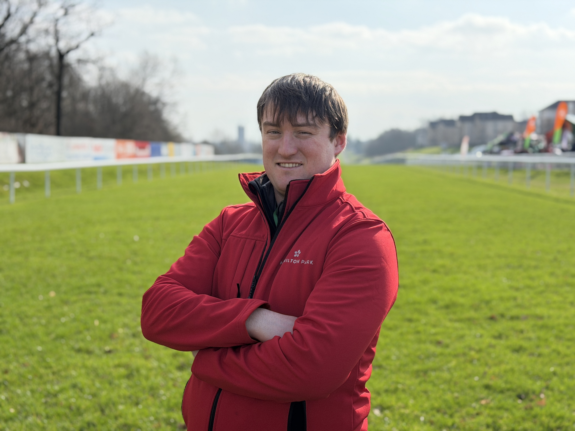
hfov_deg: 39.7
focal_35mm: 48
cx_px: 288
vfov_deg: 30.3
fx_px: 797
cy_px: 216
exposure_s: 1/3891
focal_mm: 6.76
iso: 80
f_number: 1.78
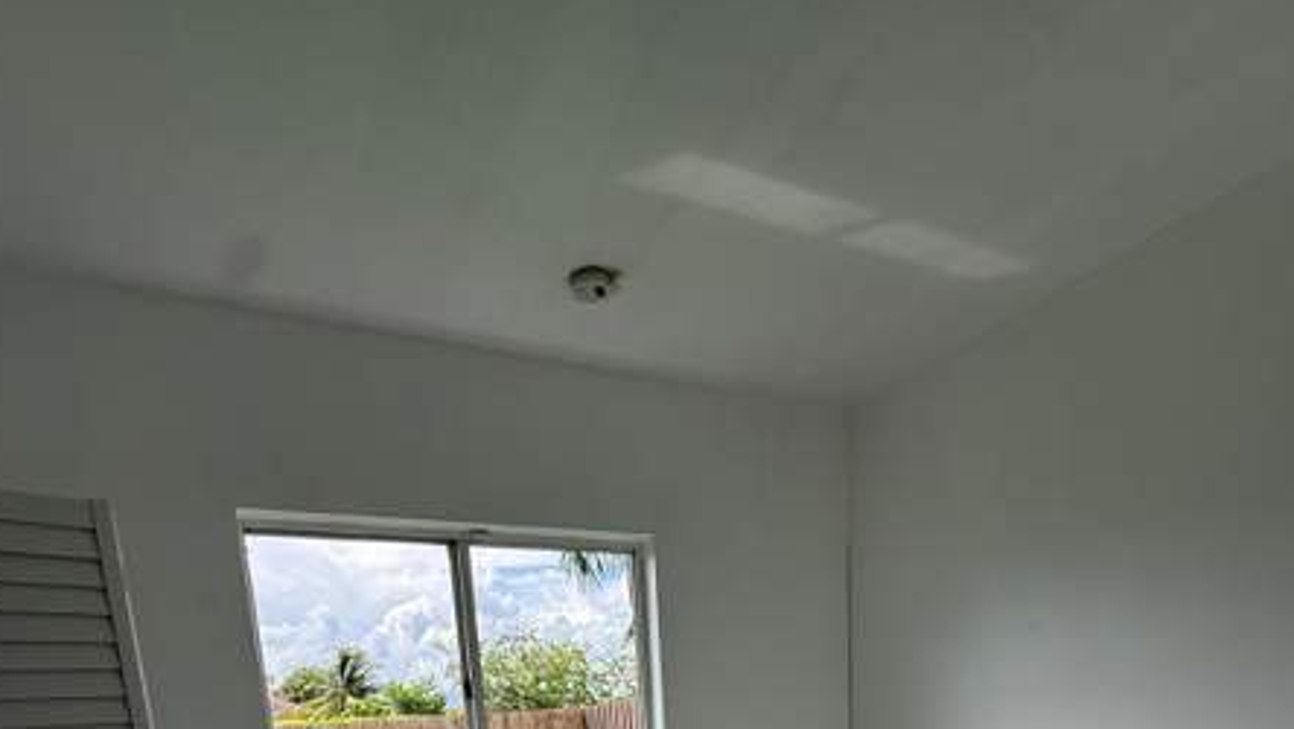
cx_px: 679
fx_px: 755
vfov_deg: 39.3
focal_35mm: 22
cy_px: 849
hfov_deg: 81.1
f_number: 2.2
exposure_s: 1/312
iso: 50
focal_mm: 2.22
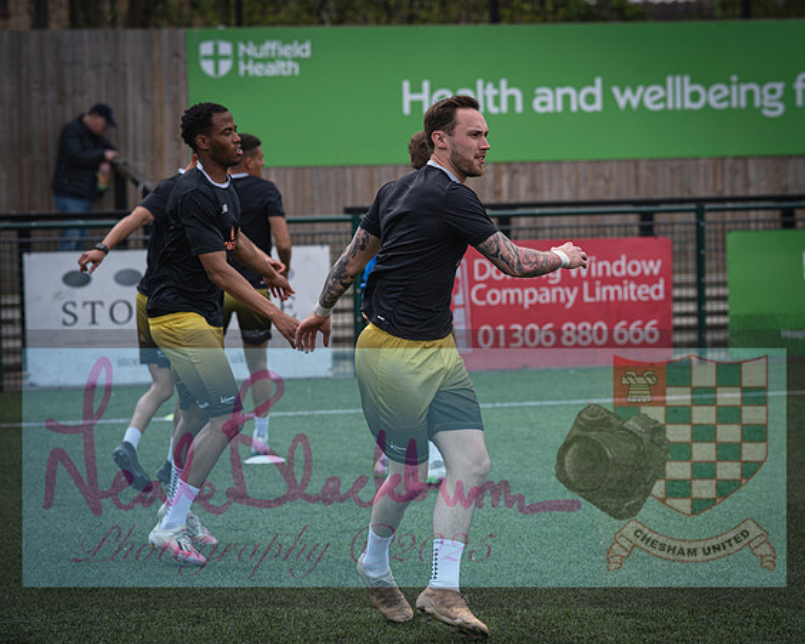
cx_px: 437
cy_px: 322
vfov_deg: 10.2
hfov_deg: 12.7
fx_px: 3621
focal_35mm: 152
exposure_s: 1/1150
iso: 200
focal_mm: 135
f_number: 4
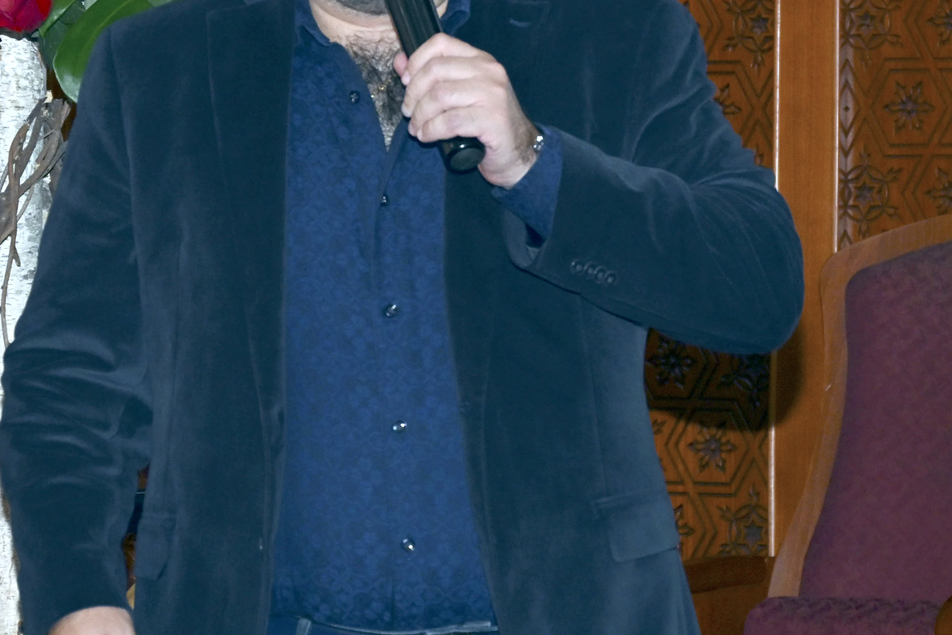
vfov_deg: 6.1
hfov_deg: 9.1
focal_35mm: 225
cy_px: 237
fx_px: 5950
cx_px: 418
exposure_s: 1/125
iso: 1250
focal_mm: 73
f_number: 5.6
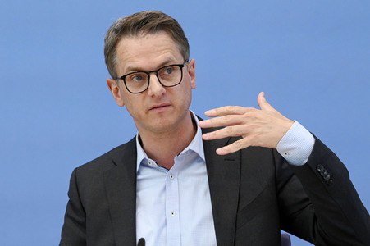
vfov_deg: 13.7
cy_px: 123
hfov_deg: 20.4
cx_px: 185
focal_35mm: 100
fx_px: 1027
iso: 3200
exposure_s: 1/640
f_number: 5.6
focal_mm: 100
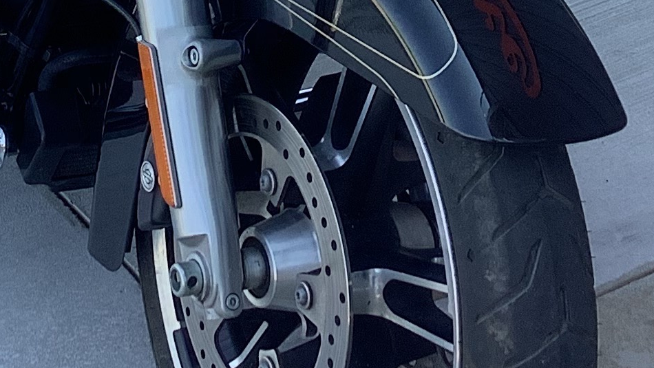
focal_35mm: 116
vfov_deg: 9.9
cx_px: 211
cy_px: -292
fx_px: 2012
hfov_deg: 18.4
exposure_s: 1/194
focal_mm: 3.3
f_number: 2.4
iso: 25
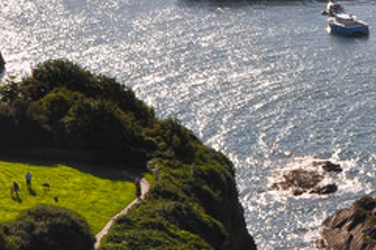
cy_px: -19
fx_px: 2524
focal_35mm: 242
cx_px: 569
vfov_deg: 5.6
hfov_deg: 8.3
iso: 200
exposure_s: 1/320
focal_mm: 38
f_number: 10
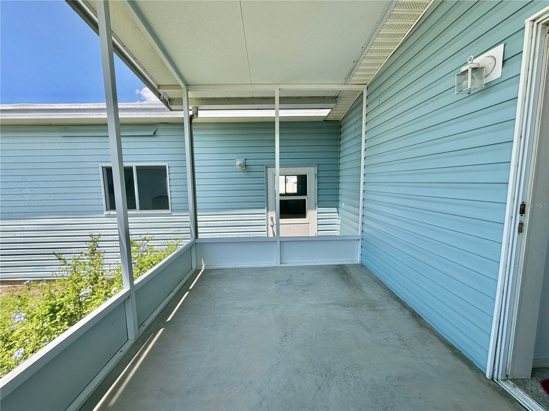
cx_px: 274
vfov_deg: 85.7
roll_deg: +1.1
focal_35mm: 14
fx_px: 222
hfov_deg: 102.1
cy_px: 206
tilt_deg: -5.5
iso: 50
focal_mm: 2.22
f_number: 2.2
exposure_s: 1/502
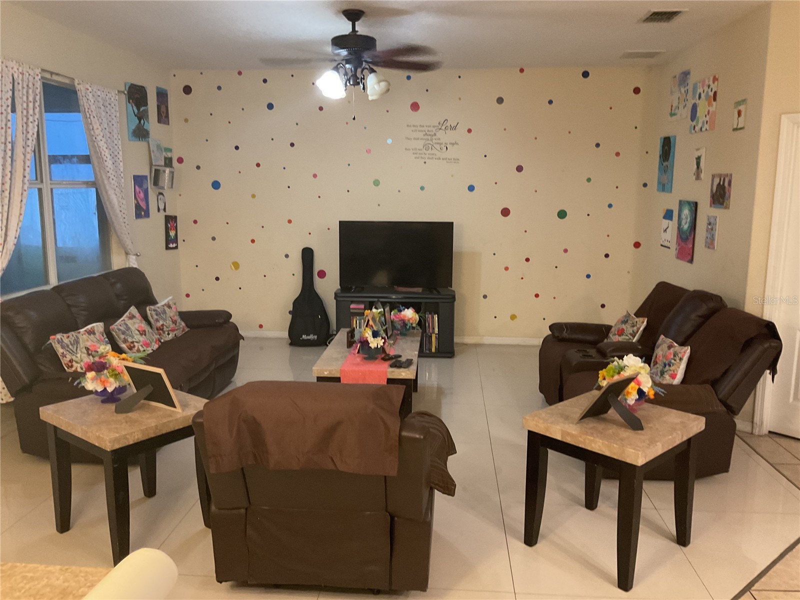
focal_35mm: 29
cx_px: 400
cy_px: 300
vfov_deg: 48.2
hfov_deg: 61.7
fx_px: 670
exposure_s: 1/30
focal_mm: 3
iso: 320
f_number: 1.8
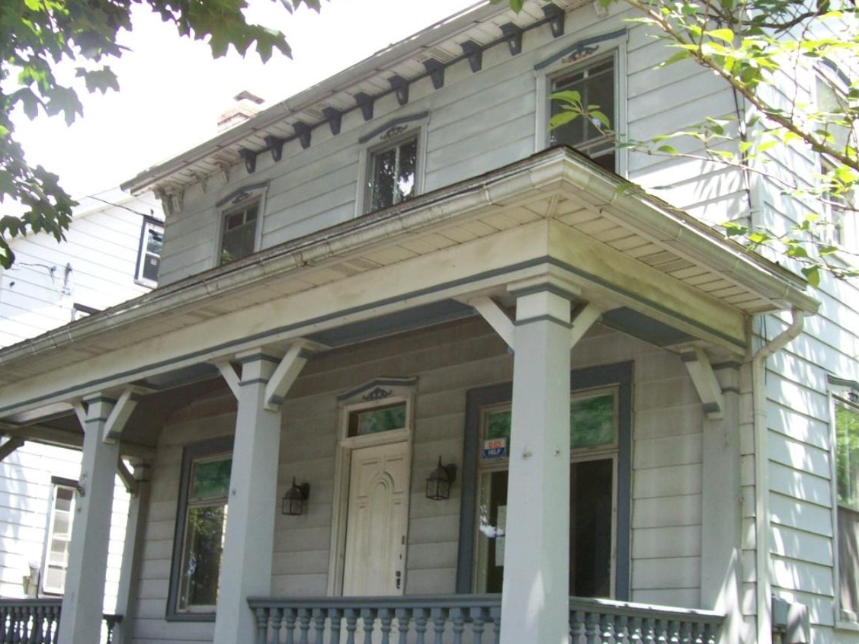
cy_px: 360
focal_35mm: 46
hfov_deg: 41.2
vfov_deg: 31.5
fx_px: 1141
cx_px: 381
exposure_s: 1/195
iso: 80
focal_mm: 6
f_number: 2.7
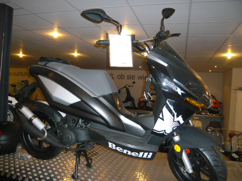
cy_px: 90
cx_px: 121
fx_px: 196
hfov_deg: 63.4
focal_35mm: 28
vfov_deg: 49.7
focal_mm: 4.6
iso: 320
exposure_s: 1/30
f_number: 2.8
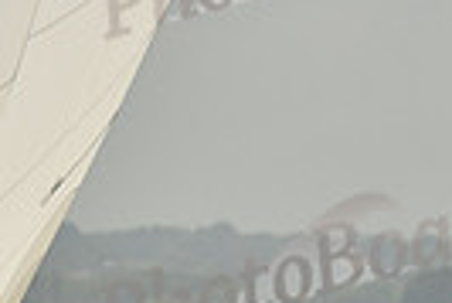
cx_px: -75
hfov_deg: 1.8
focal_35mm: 1130
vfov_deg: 1.2
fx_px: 14203
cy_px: 489
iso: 320
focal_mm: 260
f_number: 8
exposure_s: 1/1250
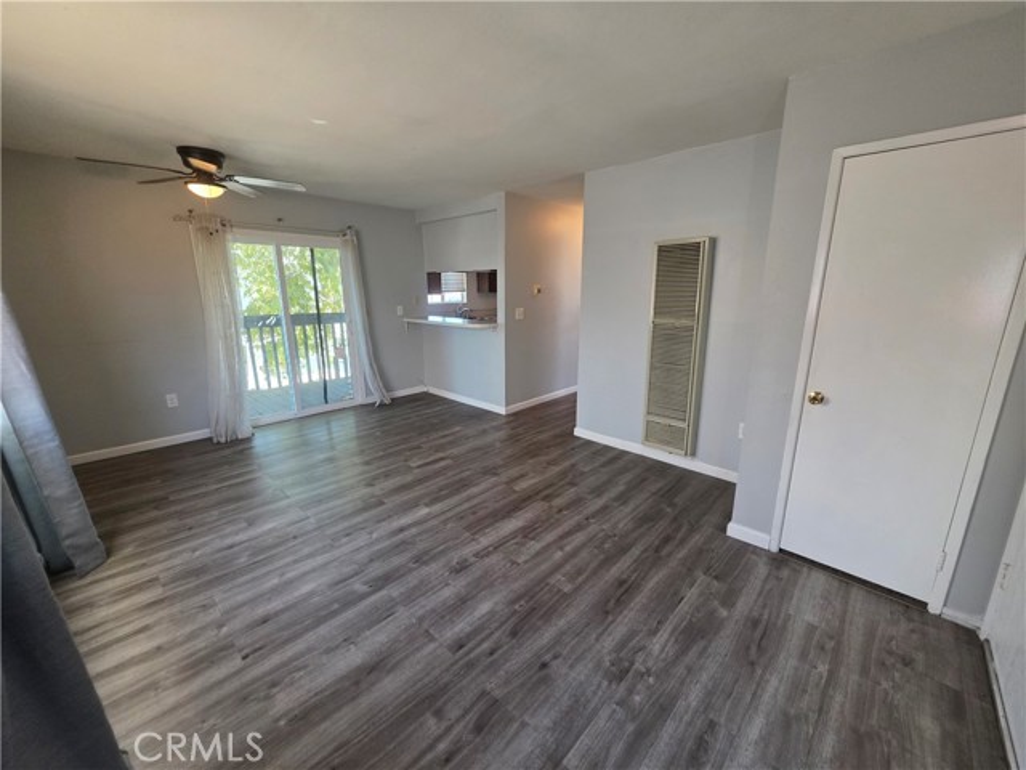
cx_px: 513
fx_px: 385
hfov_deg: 106.2
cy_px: 385
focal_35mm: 13
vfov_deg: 89.9
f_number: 1.9
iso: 250
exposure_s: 1/120
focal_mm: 2.2
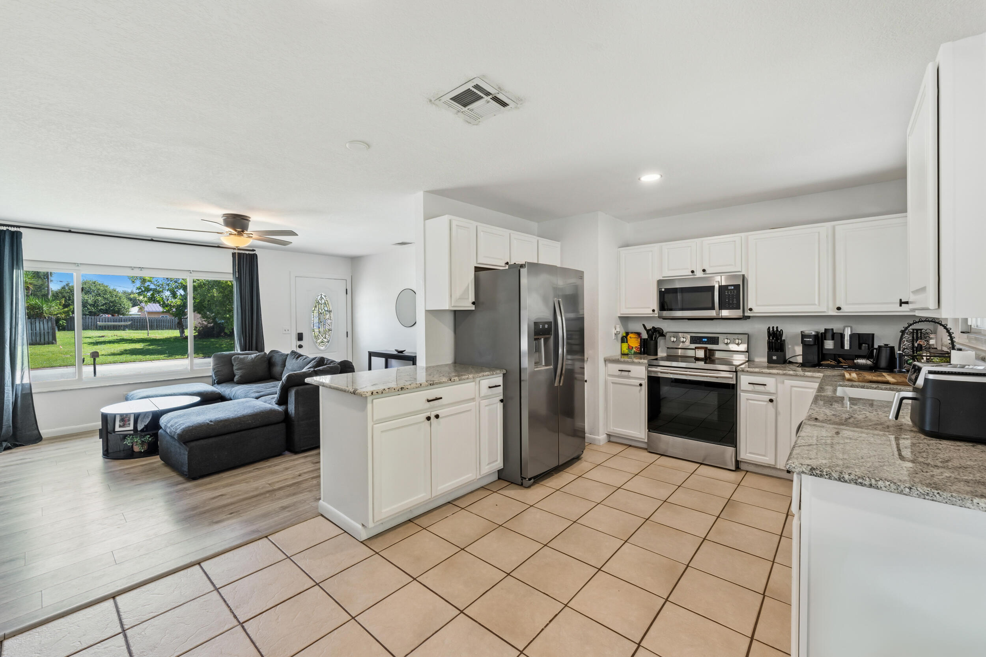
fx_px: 383
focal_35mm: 14
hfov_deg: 104.3
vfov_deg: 81.2
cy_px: 328
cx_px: 493
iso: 250
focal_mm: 14
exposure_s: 1/3
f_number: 9
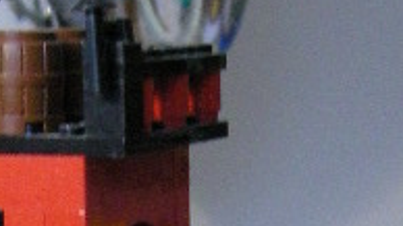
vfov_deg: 5.6
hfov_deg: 10.4
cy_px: 605
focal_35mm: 207
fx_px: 2211
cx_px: 87
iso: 400
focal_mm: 7.5
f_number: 2.7
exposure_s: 1/22.2
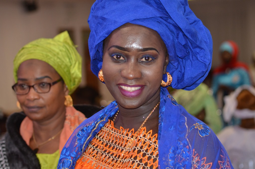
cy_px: 84
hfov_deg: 19.5
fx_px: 742
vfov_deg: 13.0
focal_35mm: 105
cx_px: 128
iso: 800
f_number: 4
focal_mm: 70
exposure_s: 1/60
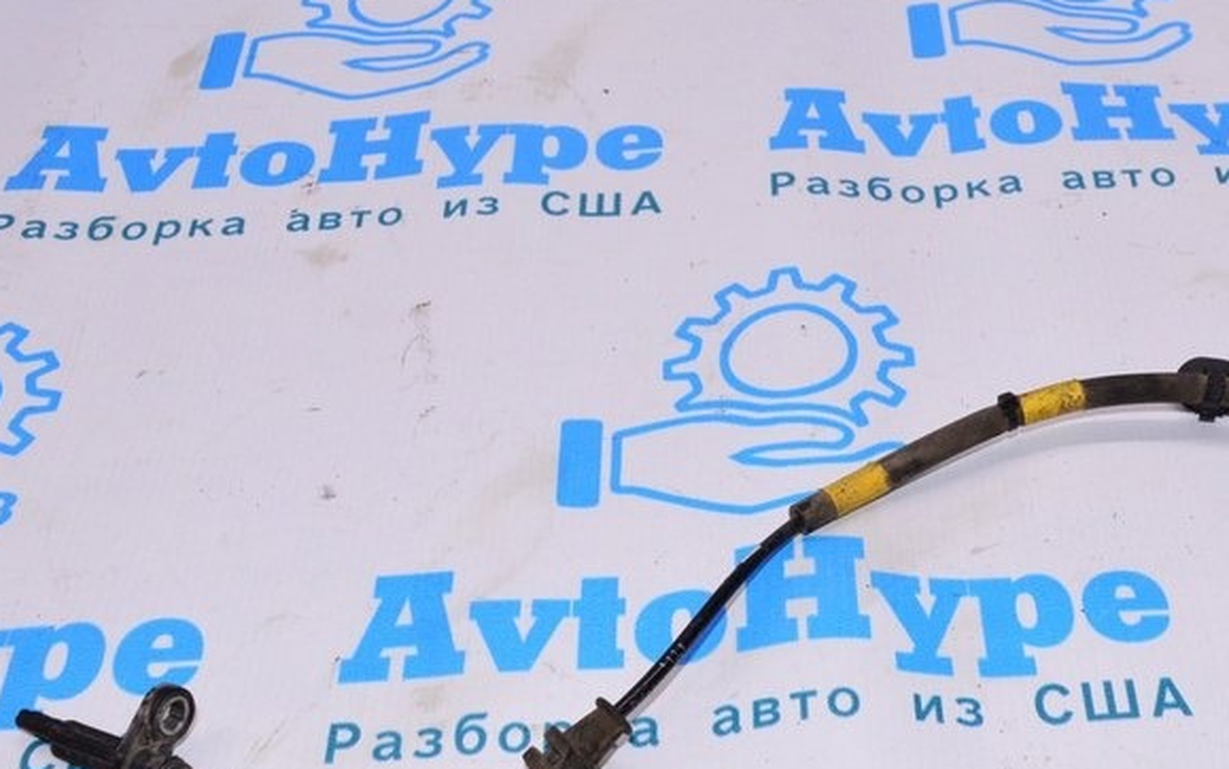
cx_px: 855
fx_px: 1809
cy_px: 573
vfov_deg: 23.7
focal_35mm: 54
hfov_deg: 37.0
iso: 1600
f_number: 8
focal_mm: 20
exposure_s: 1/200
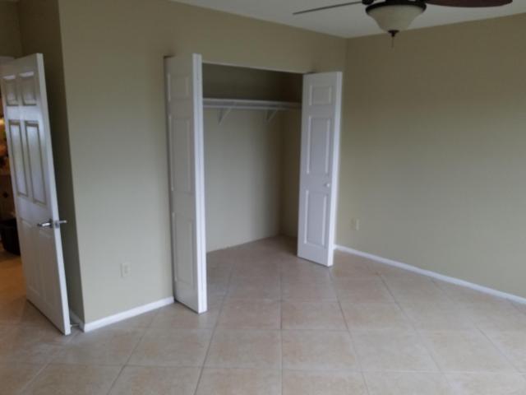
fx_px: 395
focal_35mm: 26
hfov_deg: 67.3
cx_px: 263
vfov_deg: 53.1
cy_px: 198
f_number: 1.7
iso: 100
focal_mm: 4.2
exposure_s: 1/40
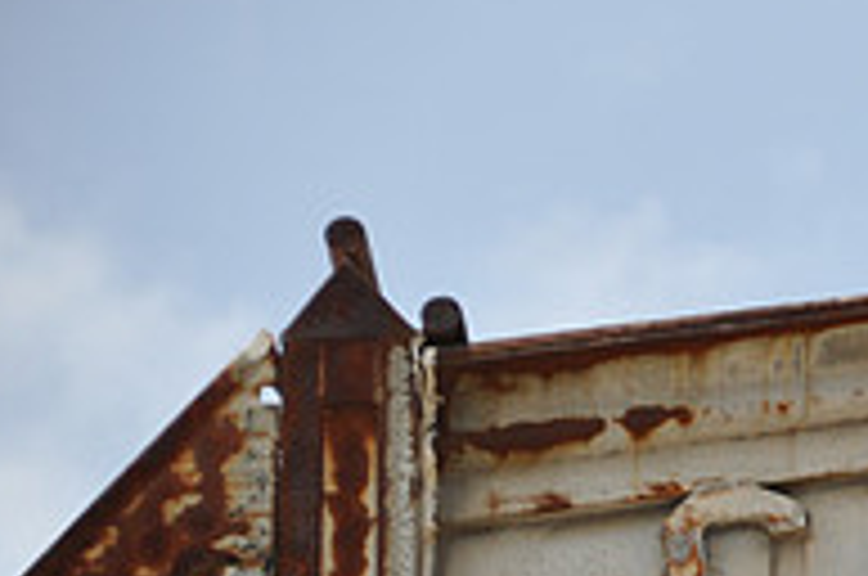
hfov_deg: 3.5
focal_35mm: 587
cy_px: 691
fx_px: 14130
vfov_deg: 2.3
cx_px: 1282
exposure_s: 1/500
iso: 220
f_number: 6
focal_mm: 130
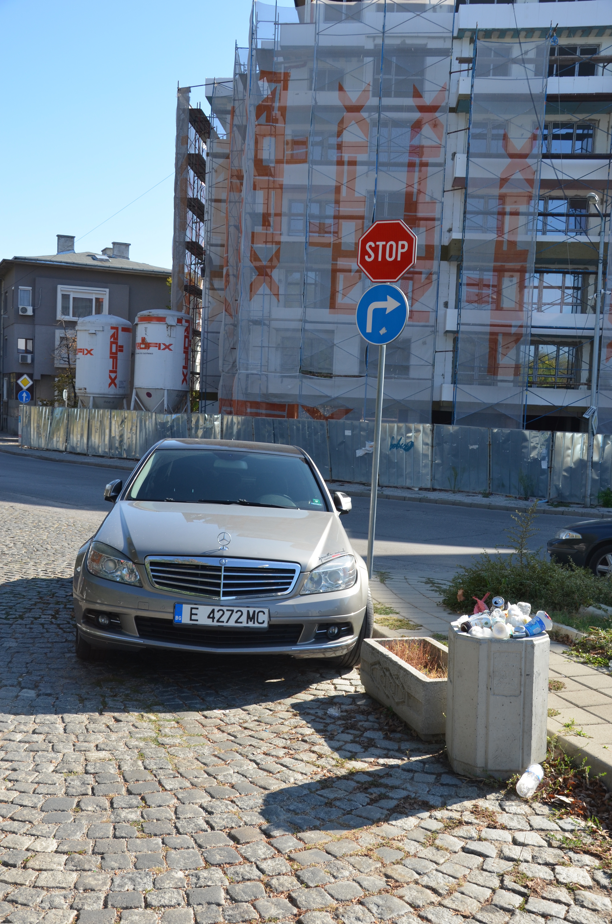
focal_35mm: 36
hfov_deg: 36.7
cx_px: 306
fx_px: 922
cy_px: 462
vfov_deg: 53.2
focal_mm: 24
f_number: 8
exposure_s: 1/250
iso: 200
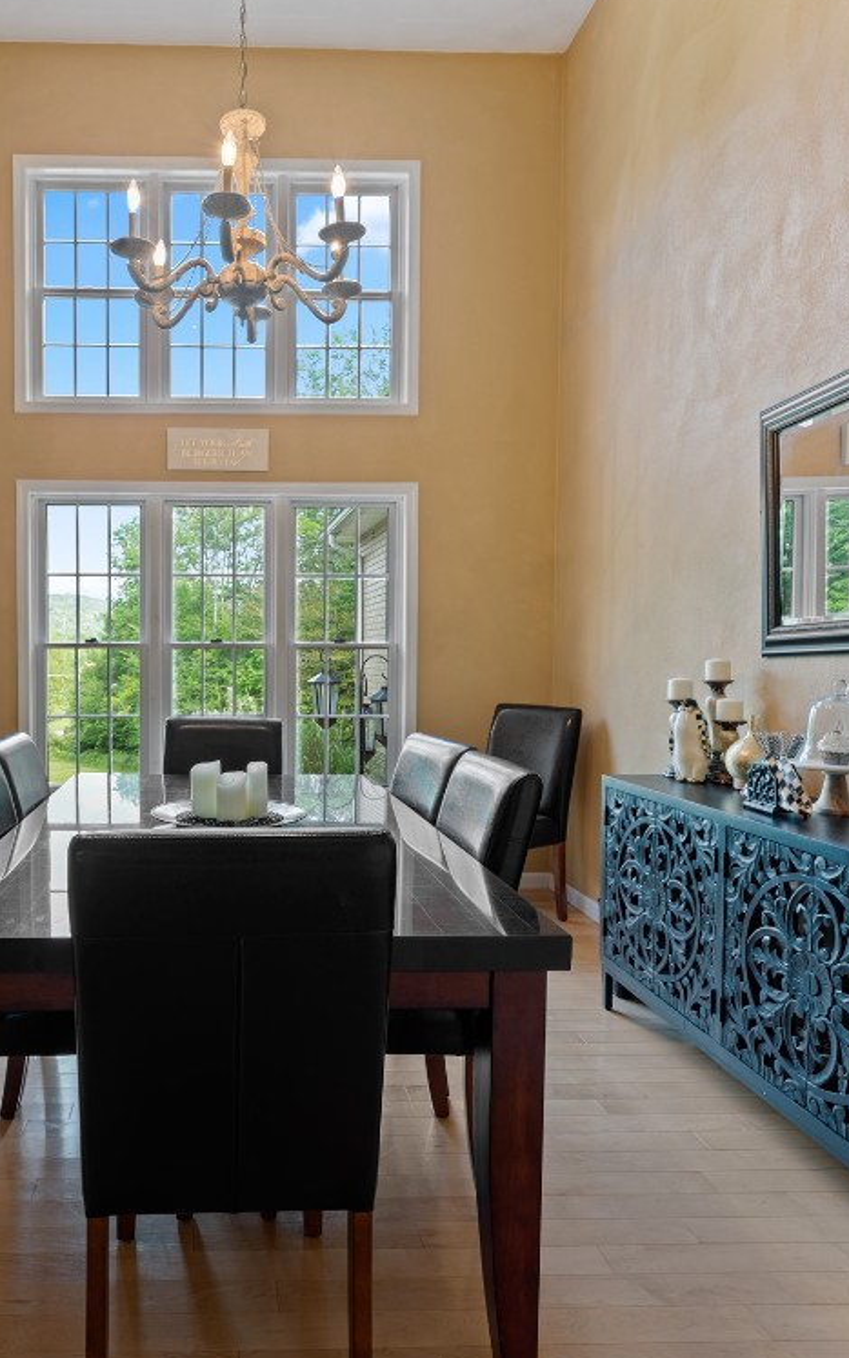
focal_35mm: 22
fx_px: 814
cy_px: 685
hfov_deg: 53.0
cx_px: 231
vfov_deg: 79.6
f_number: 7.1
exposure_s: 1.3
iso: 100
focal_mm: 14
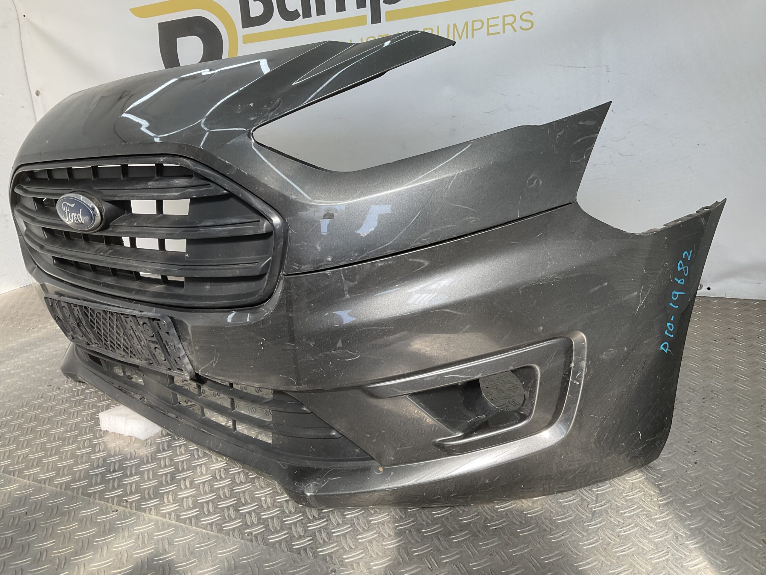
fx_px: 642
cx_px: 383
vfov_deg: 48.2
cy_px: 288
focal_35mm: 29
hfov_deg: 61.7
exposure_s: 1/222
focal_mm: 3
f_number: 1.8
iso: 16
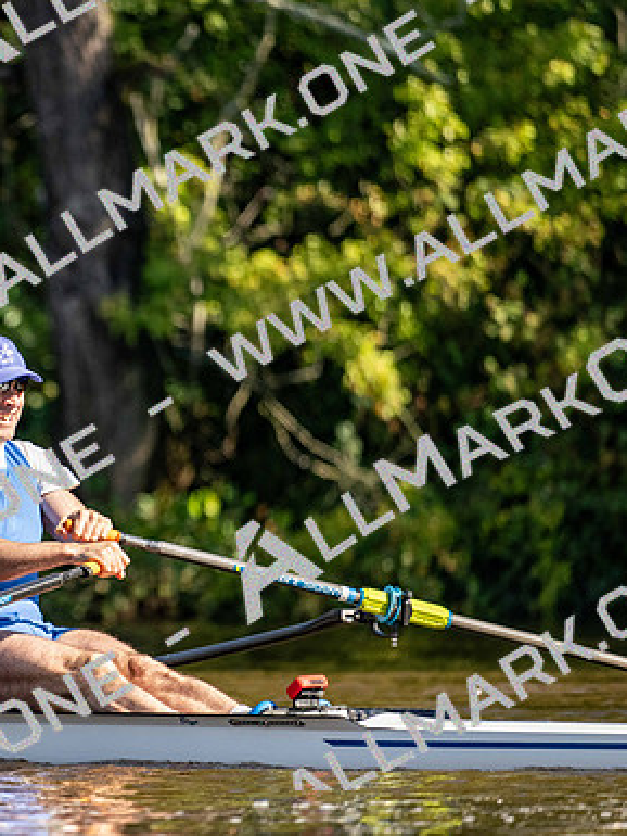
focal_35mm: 580
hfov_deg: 2.6
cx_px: 50
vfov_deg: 3.4
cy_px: 418
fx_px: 14000
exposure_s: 1/3200
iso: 1000
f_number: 4.5
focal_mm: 400
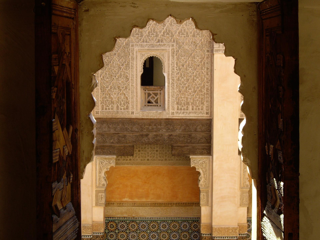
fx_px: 721
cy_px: 120
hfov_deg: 25.0
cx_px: 160
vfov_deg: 18.9
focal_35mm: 78
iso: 100
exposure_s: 1/100
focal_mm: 16.3
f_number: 4.3
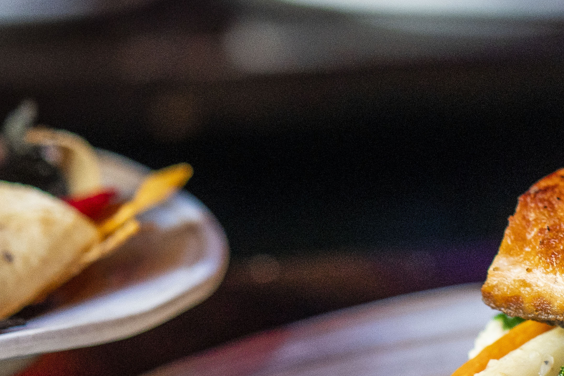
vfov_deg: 4.4
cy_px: 236
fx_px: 4904
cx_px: 759
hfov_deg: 6.5
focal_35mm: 313
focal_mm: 85
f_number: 2.2
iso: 640
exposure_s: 1/125
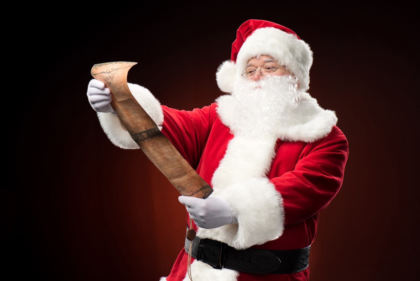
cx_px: 210
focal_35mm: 105
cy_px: 140
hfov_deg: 19.4
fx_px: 1225
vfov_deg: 13.1
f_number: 10
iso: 100
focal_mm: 105
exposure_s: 1/160
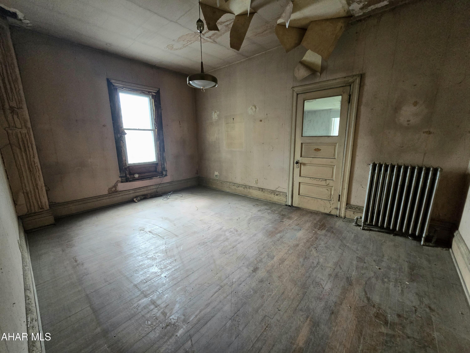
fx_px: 177
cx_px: 235
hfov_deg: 106.2
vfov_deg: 89.9
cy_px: 176
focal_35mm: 13
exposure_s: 1/60.2
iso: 640
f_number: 2.2
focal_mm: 2.2
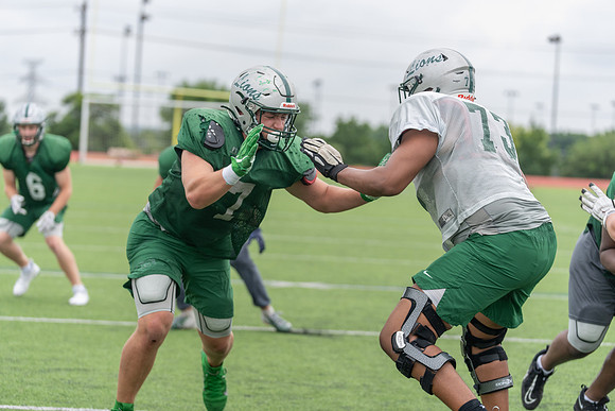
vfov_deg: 10.7
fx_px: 2187
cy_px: 206
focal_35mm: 128
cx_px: 308
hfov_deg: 16.0
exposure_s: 1/1250
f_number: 3.5
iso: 250
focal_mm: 128
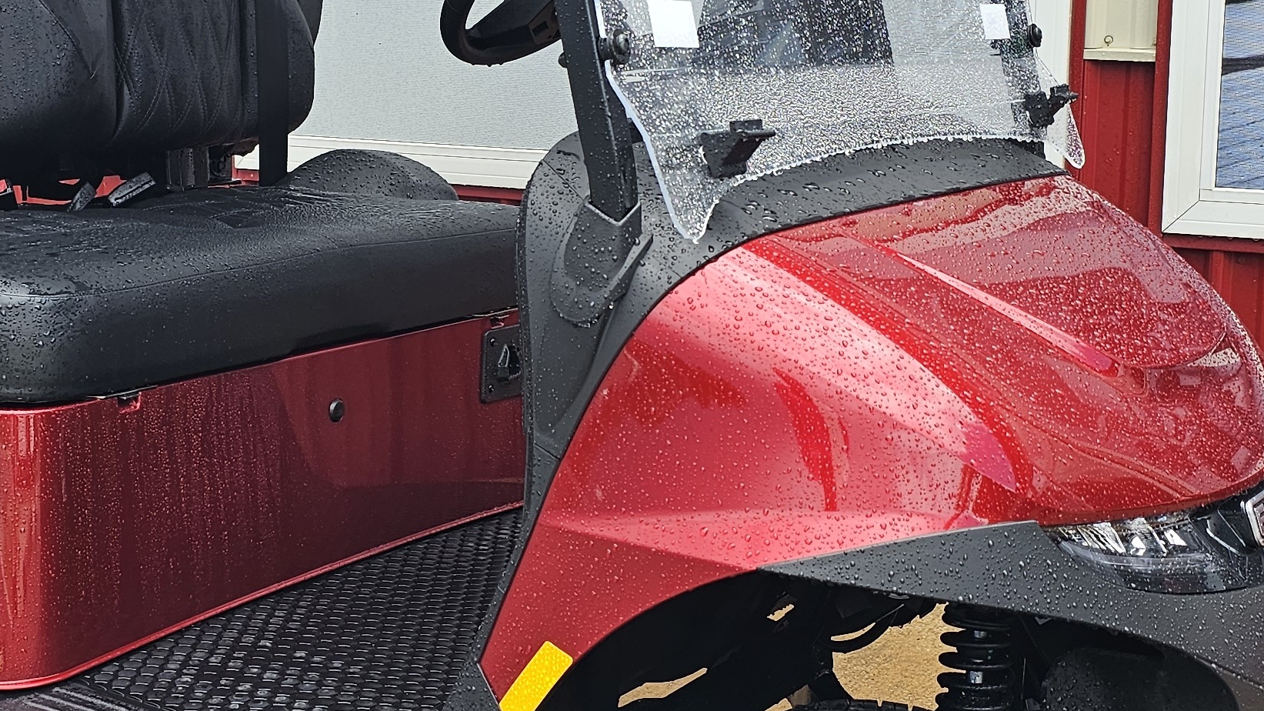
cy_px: 282
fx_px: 2044
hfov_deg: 34.0
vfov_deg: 19.7
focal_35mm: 61
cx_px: 405
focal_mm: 6.3
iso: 20
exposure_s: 1/180
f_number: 1.7
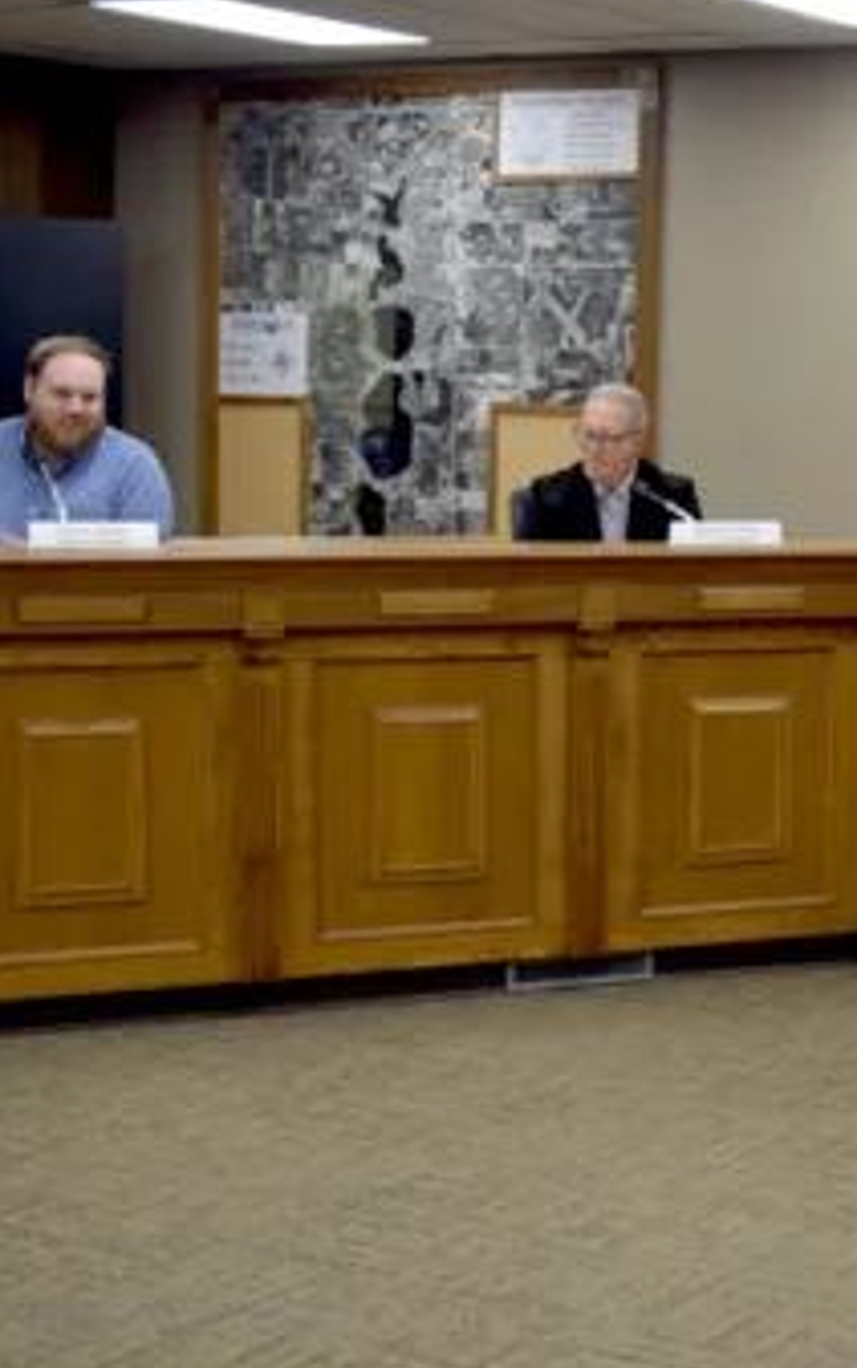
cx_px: 1223
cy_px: 564
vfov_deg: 30.1
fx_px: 2538
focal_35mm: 68
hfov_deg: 17.5
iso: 400
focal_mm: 20
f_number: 4.5
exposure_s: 1/80
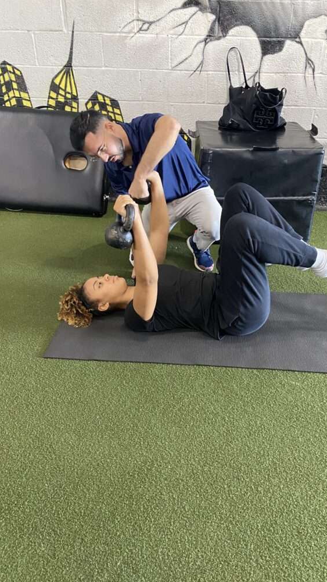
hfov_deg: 40.0
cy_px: 295
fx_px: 447
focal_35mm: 29
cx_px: 195
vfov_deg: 66.1
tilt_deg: -30.7
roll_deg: -2.0
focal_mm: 4.25
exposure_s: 1/40
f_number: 1.8
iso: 500
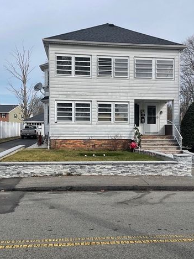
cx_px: 109
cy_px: 129
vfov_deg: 50.2
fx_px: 277
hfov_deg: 38.6
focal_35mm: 37
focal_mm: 4.2
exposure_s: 1/3610
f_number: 1.6
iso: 32
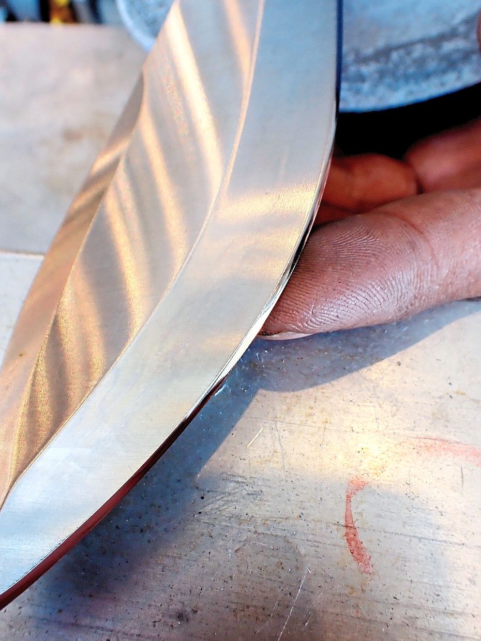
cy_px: 320
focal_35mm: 30
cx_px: 240
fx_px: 556
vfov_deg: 60.0
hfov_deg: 46.8
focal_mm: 5.4
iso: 100
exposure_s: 1/25
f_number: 3.2
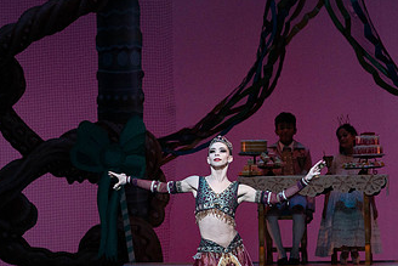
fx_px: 3915
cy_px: 193
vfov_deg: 3.9
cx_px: 237
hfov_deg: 5.8
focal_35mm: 354
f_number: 5.6
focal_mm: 200
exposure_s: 1/320
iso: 3200
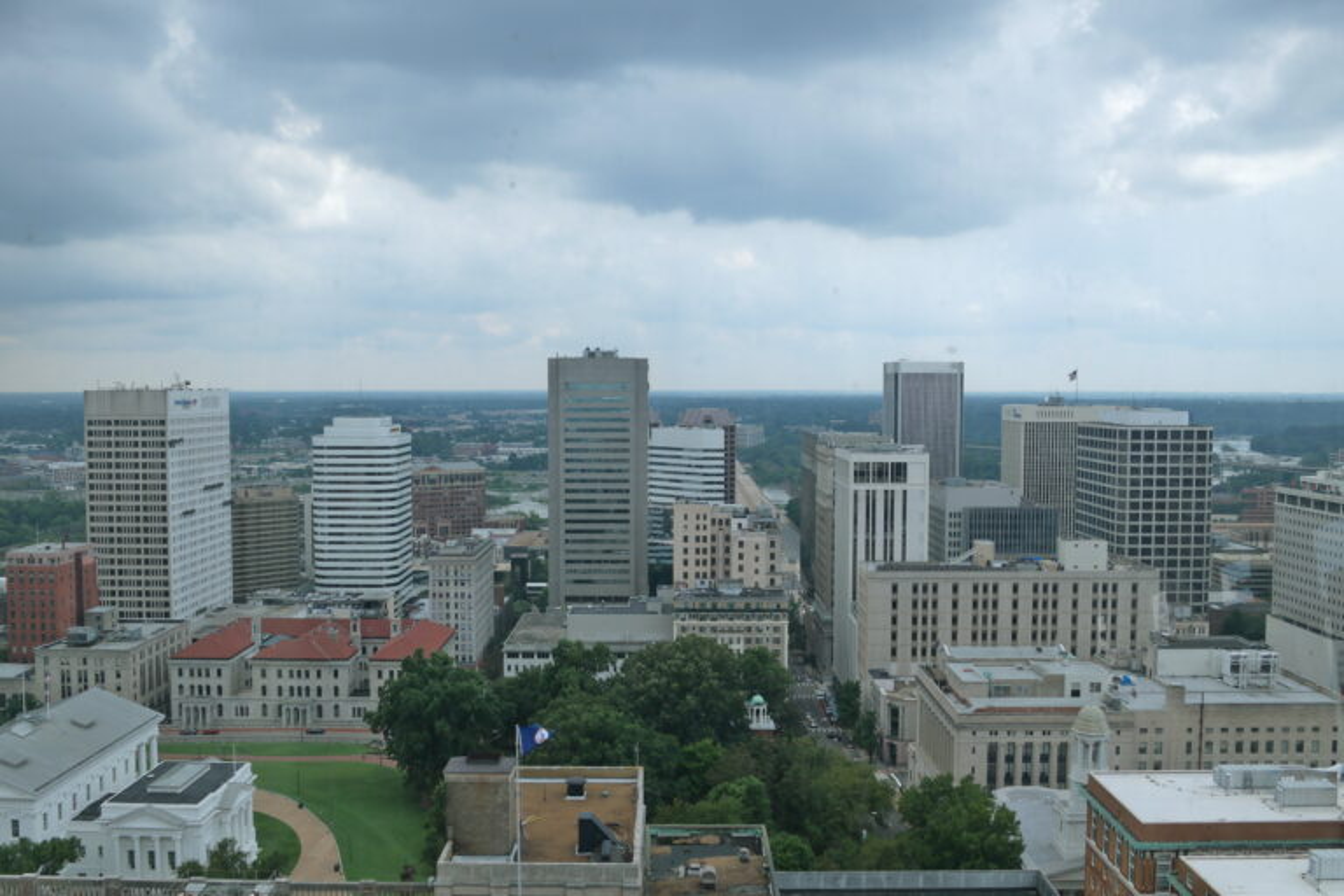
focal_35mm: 30
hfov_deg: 61.9
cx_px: 672
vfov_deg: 43.6
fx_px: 1120
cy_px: 448
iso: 100
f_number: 6.3
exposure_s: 1/250
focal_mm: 20
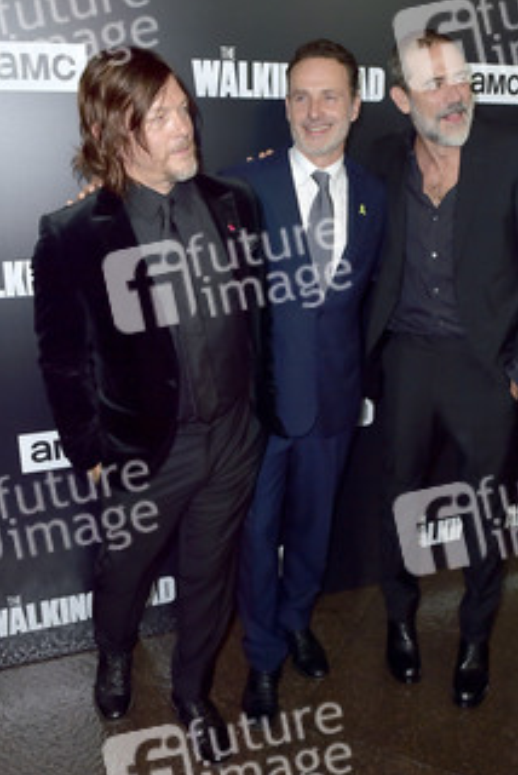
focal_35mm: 30
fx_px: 646
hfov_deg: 43.6
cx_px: 299
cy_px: 397
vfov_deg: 61.9
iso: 400
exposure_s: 1/200
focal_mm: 24
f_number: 5.6
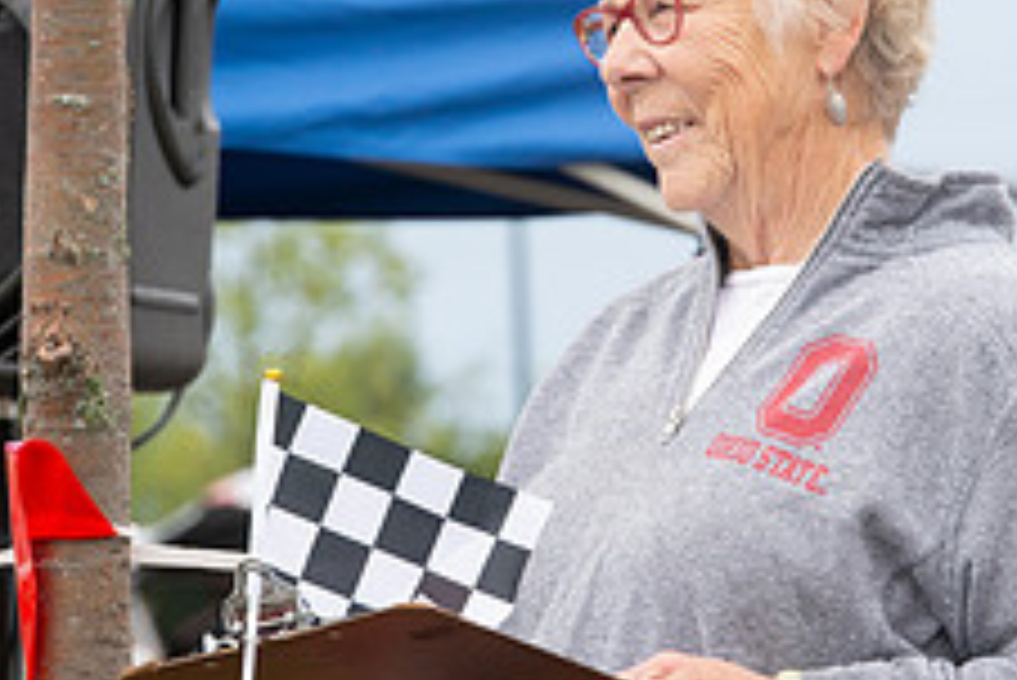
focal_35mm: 514
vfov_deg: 2.7
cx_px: 675
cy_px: 385
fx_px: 14529
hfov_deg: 4.0
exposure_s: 1/200
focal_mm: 200
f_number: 10
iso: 640
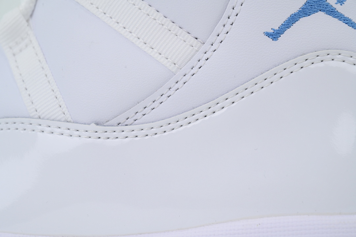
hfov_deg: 19.5
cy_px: 118
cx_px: 178
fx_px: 1038
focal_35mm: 105
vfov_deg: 13.0
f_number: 13
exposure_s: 1/100
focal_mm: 105
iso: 400
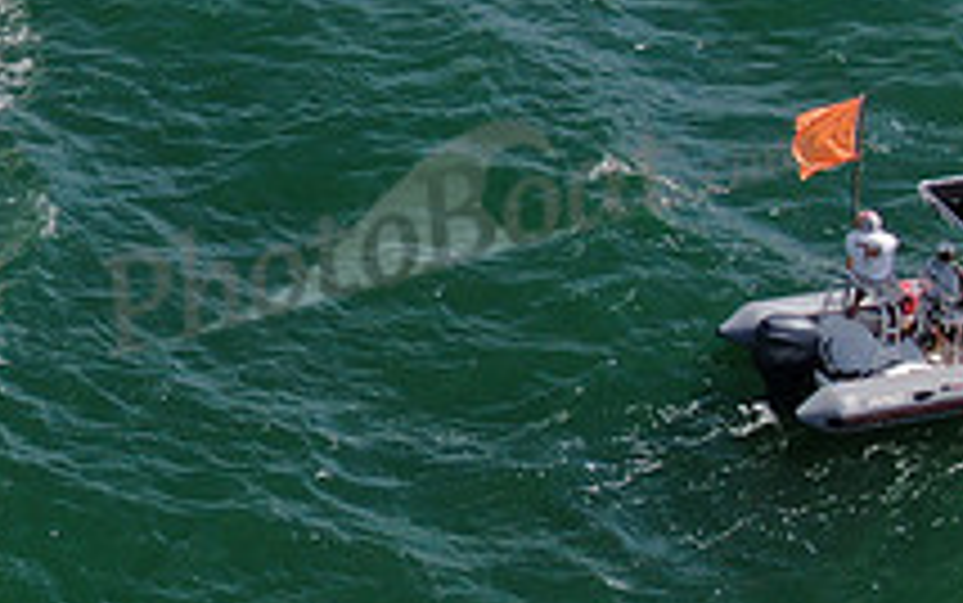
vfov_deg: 9.5
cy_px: 34
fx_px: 3624
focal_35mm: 138
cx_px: -158
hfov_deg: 14.7
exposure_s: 1/800
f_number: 3.8
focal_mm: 8.6
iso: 100
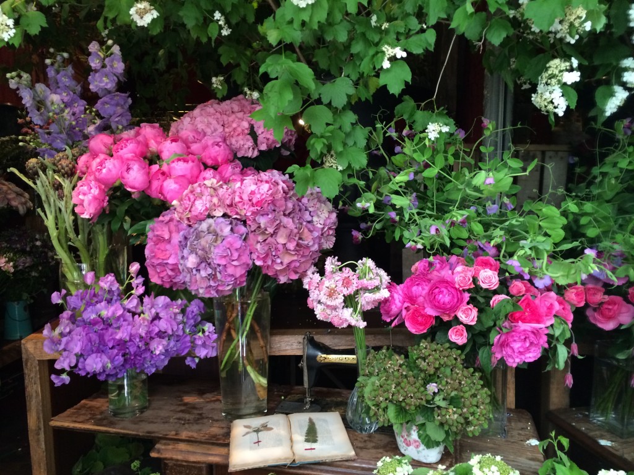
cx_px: 317
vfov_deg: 46.8
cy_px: 238
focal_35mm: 30
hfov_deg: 60.0
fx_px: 549
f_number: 2.2
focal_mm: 4.12
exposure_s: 1/30
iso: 160
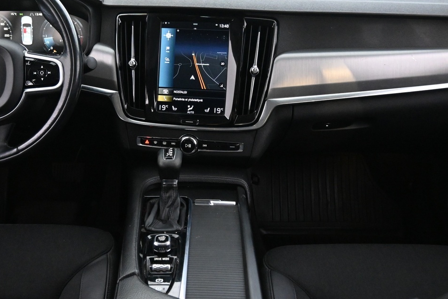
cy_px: 135
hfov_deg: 47.3
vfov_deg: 32.6
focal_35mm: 41
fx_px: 510
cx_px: 192
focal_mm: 16
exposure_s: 1/25
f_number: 3.5
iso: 4500
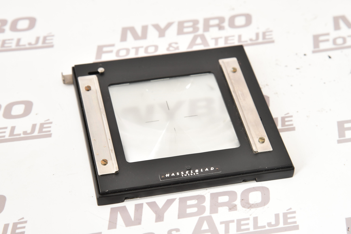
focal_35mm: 120
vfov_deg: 11.4
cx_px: 176
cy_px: 117
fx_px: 1170
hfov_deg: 17.1
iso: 1600
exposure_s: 1/125
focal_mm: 120
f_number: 13
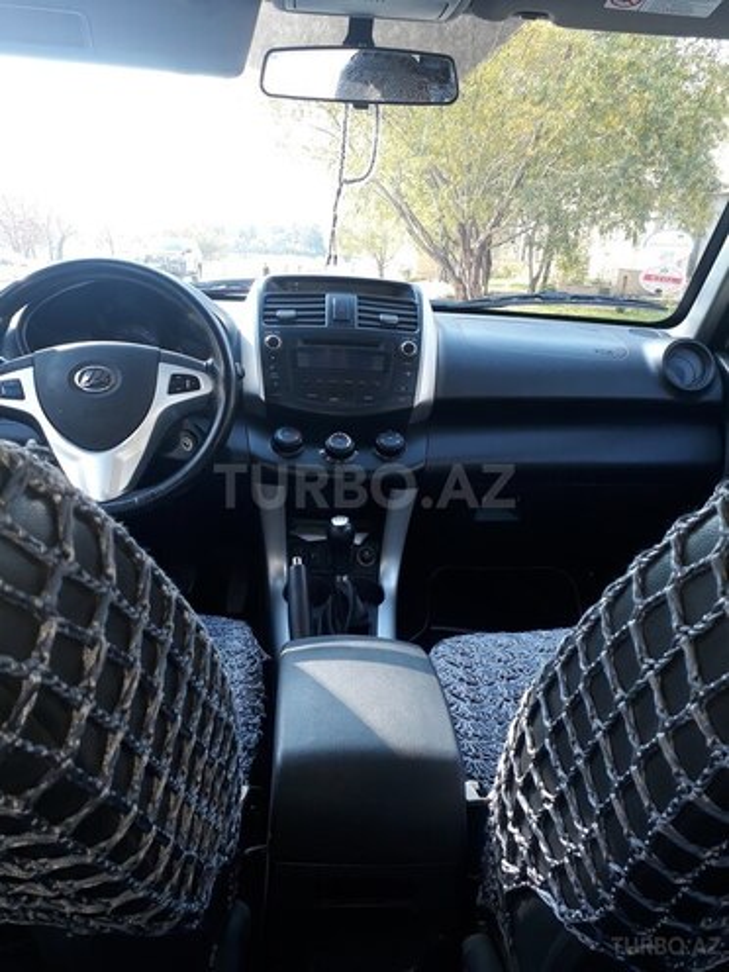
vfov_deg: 65.3
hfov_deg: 51.4
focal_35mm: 27
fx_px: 758
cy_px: 486
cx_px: 364
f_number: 1.9
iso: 50
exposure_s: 1/100
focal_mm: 3.6
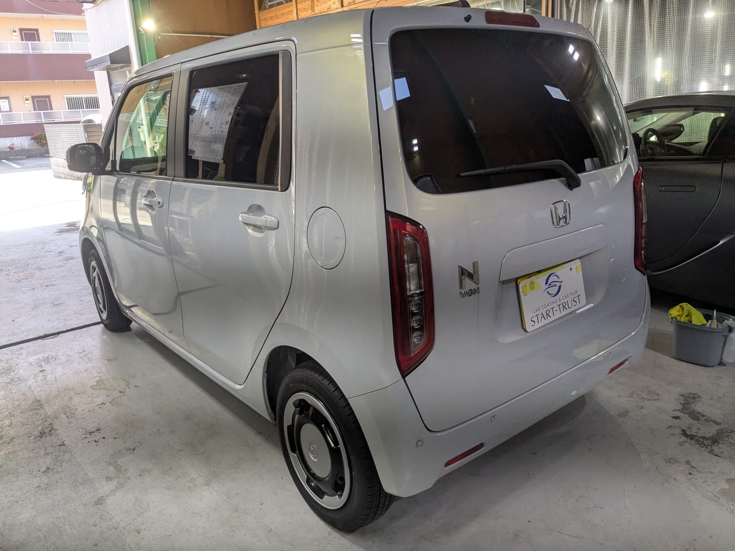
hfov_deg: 65.3
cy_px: 276
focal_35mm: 27
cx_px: 368
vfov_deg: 51.4
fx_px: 573
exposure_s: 1/263
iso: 82
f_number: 1.73
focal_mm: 4.38
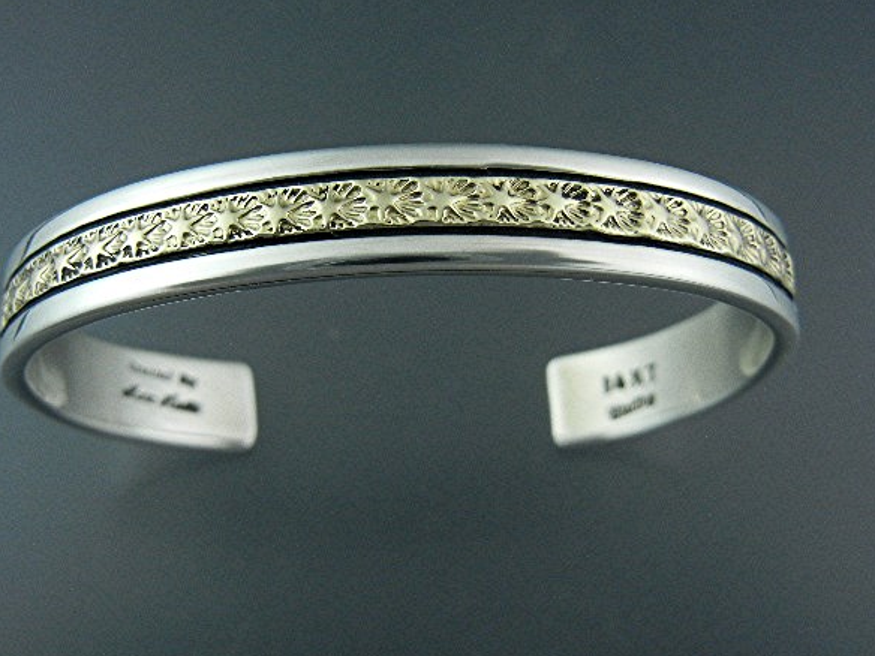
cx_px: 405
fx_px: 1441
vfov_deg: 25.7
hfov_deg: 33.8
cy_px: 329
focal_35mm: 57
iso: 400
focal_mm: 9.3
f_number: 3.9
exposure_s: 1/41.4
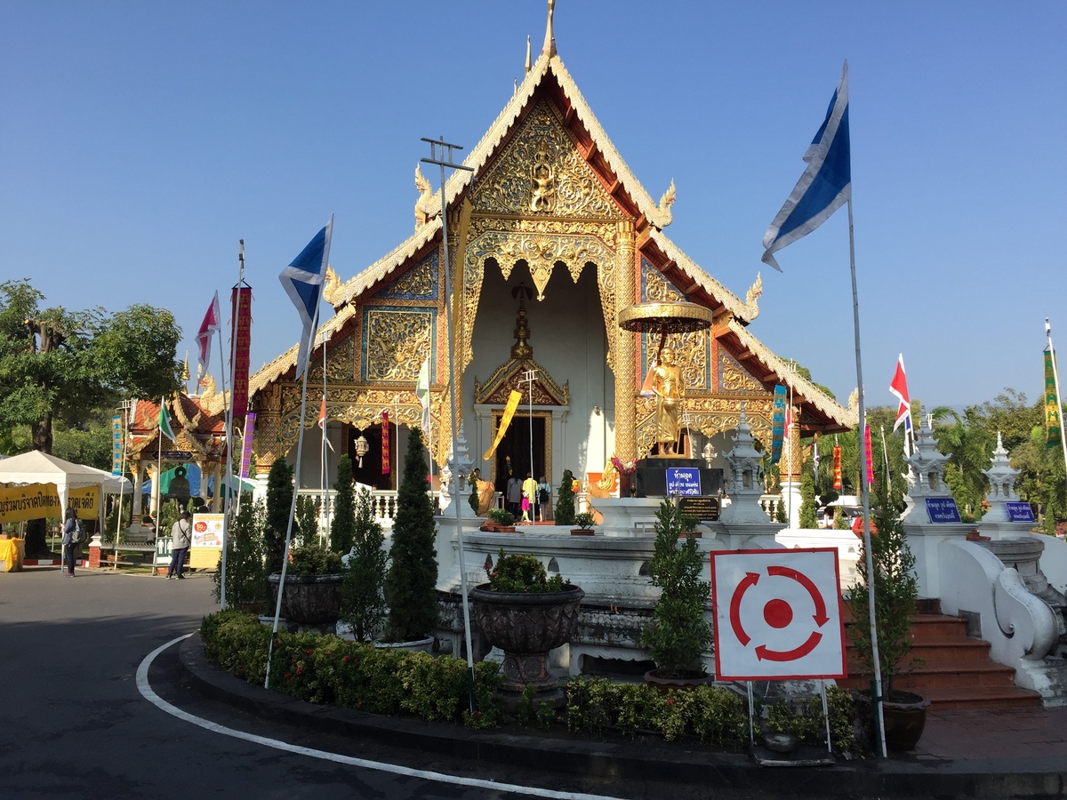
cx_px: 534
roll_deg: +0.0
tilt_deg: +6.4
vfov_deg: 48.2
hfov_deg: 61.7
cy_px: 400
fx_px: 894
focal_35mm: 29
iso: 32
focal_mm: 4.15
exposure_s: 1/1276
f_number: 2.2
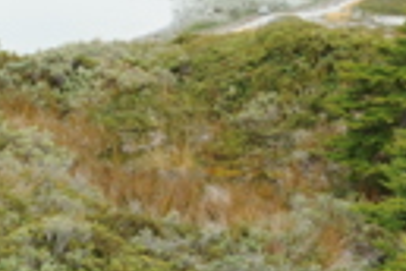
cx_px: -296
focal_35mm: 129
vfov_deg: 10.6
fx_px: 1455
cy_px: 85
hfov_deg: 14.3
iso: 800
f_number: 5.6
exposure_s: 1/125
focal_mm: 32
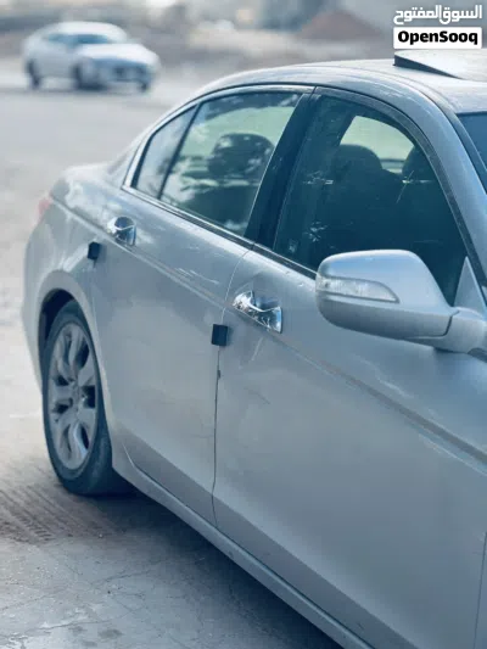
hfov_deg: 19.1
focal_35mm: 77
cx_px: 244
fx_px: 1444
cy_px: 324
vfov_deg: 25.3
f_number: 2.8
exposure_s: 1/191
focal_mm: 9
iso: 25
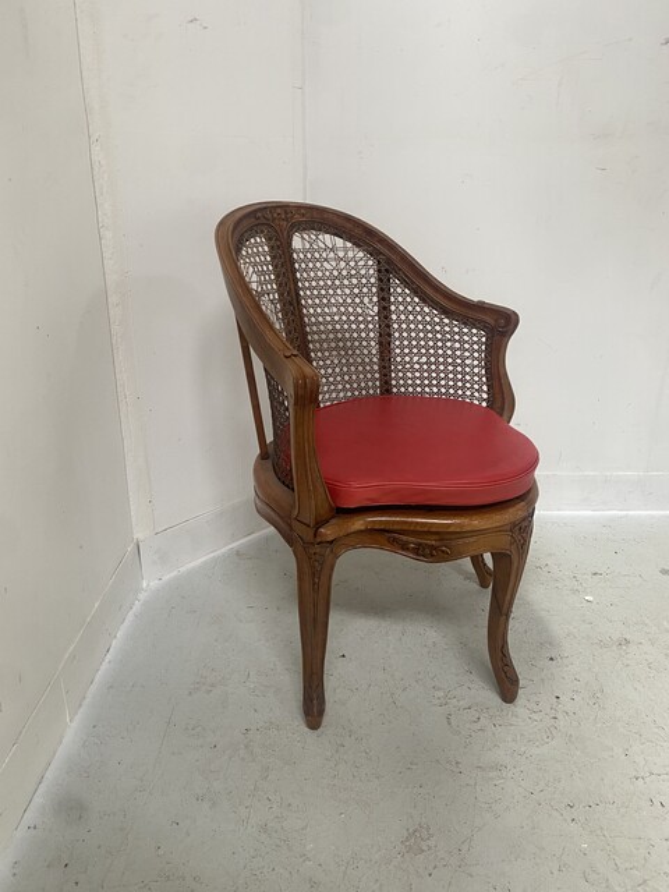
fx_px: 670
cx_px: 334
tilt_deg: -21.2
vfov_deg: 67.3
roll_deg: -0.8
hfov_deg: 53.1
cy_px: 446
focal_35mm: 26
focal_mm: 4.25
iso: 125
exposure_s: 1/78
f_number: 1.8
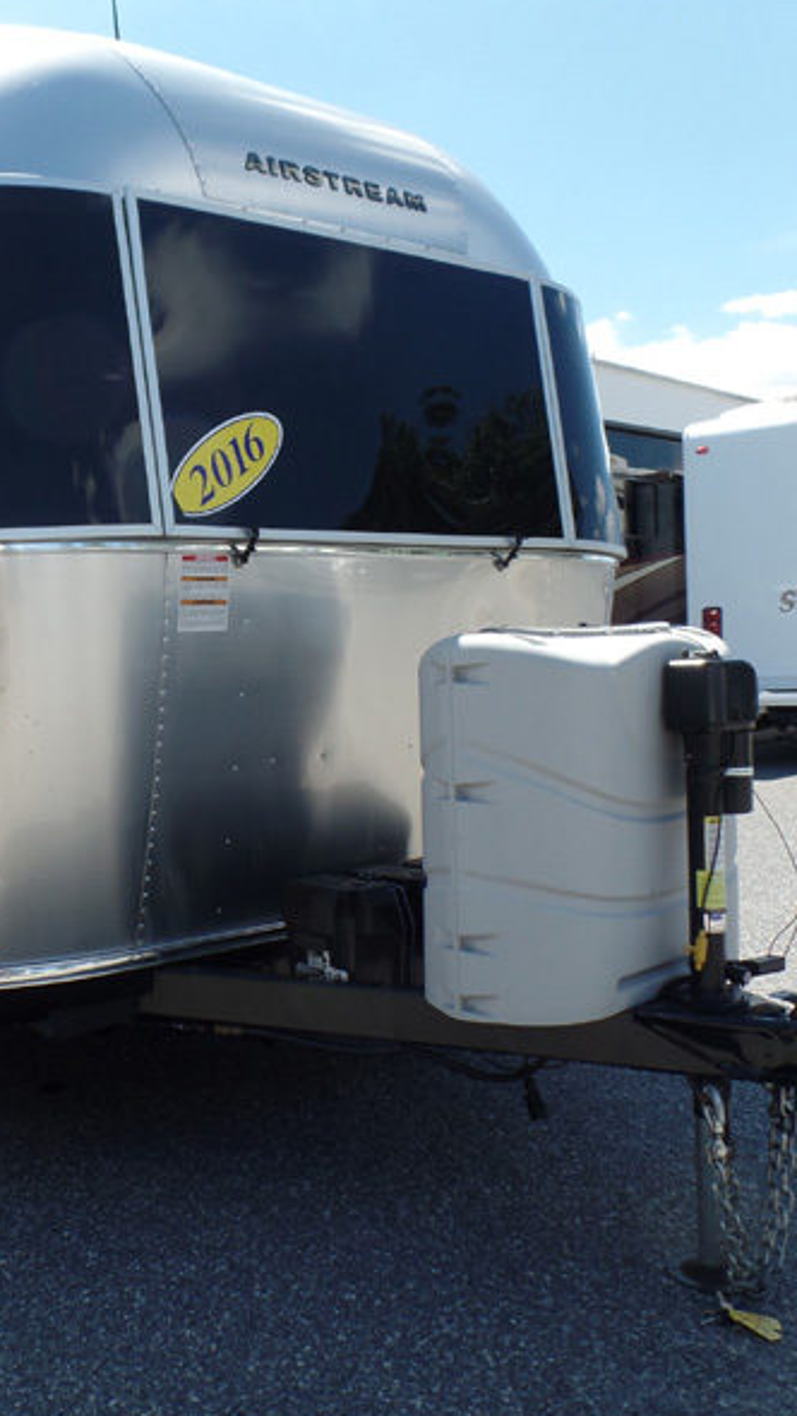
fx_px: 1277
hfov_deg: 33.5
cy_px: 706
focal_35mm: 34
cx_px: 144
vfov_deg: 58.0
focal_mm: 4.1
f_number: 3.2
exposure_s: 1/500
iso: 80
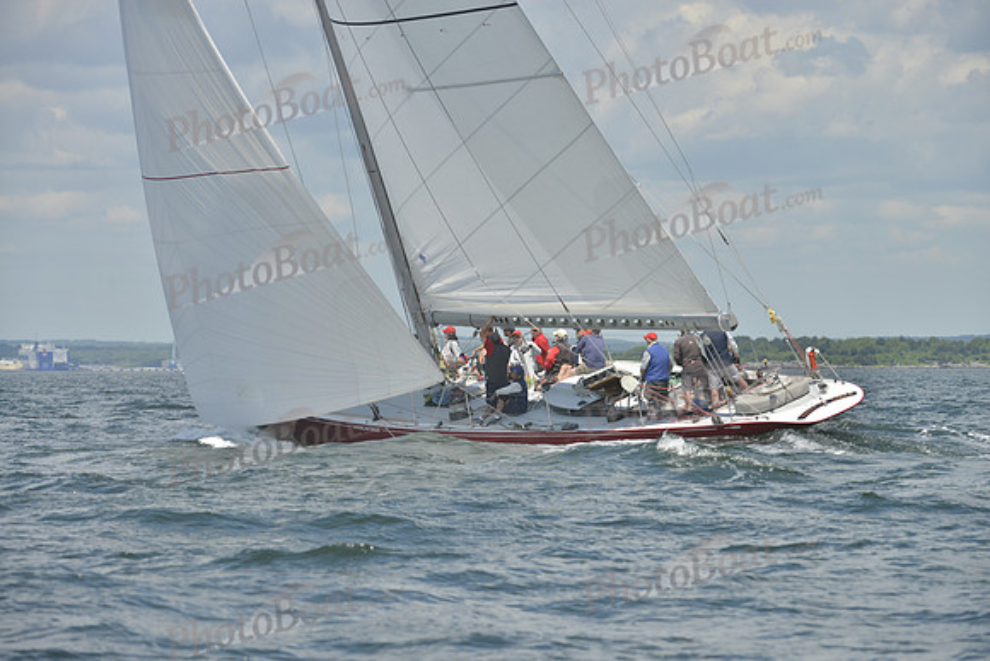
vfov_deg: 6.9
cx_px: 495
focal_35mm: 200
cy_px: 330
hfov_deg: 10.3
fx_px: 5501
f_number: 7.1
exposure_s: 1/1000
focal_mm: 200
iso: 280
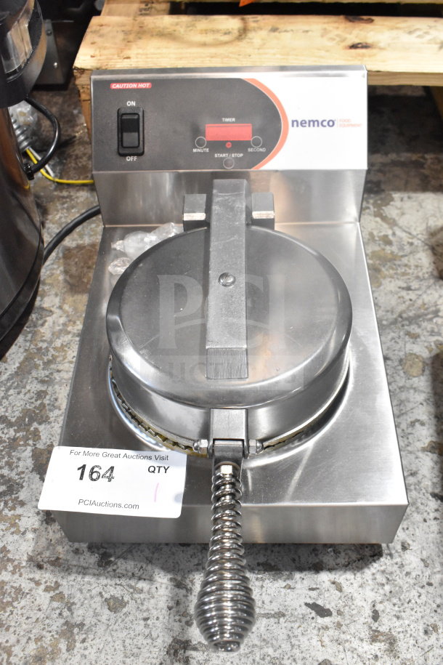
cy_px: 332
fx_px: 637
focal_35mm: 34
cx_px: 222
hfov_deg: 38.4
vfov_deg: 55.1
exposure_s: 1/250
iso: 6400
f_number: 8
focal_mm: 23
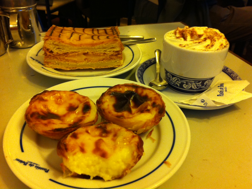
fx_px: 254
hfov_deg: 52.7
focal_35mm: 35
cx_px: 126
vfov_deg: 40.6
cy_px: 94
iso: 160
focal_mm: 3.85
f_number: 2.8
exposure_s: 1/15
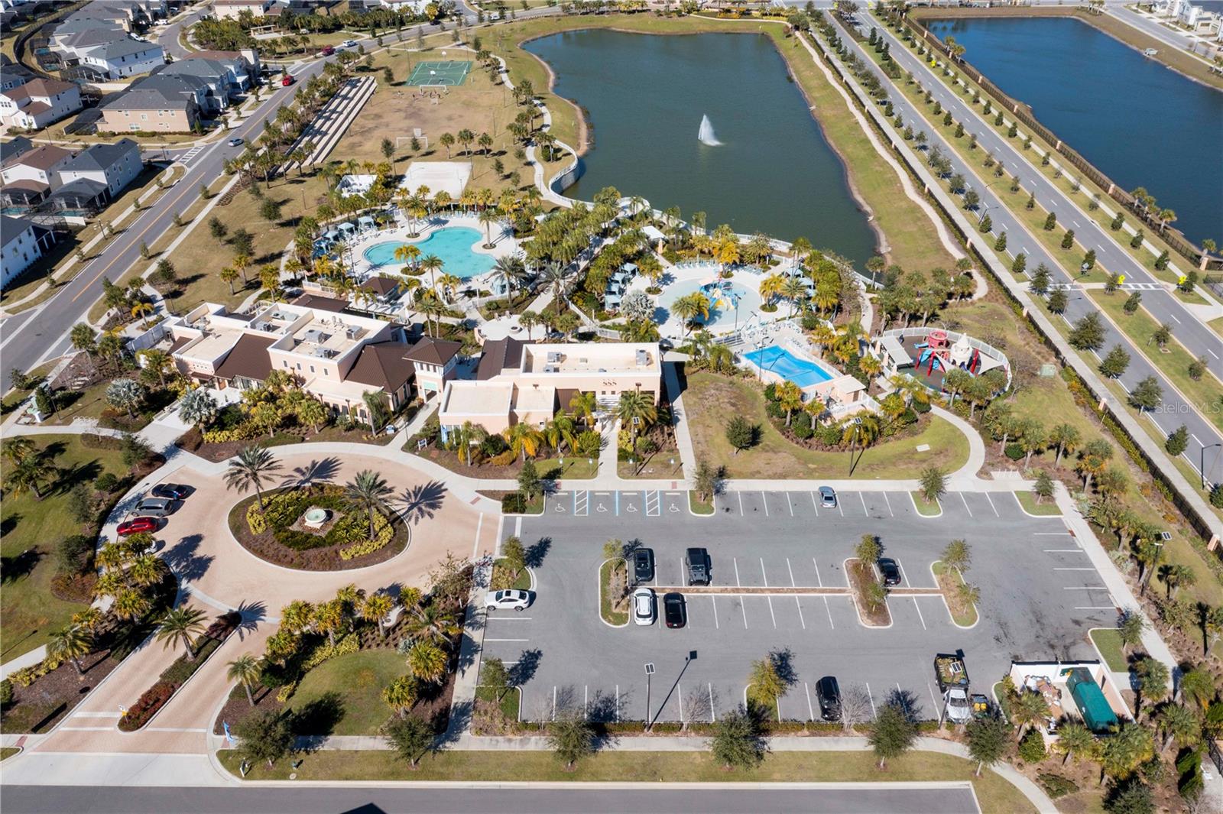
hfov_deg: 65.5
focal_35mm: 28
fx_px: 951
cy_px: 407
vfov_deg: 46.4
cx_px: 612
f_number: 6.3
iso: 100
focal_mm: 10.26
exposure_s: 1/500
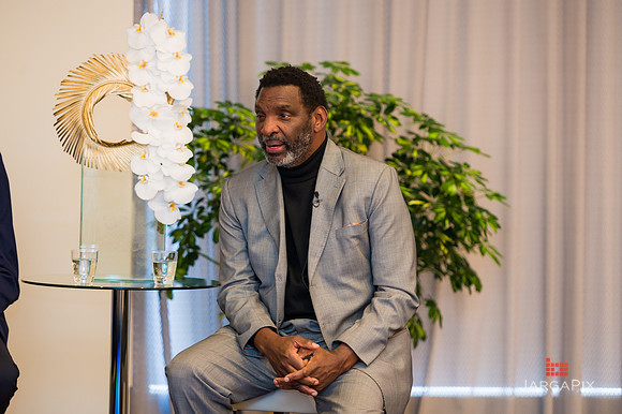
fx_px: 2676
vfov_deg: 8.8
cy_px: 207
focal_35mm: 155
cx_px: 311
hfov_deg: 13.3
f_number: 3.2
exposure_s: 1/200
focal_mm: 155
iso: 800
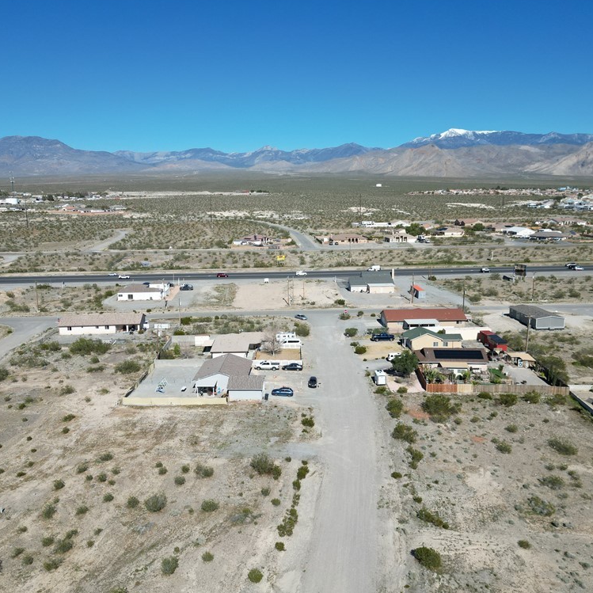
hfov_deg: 55.6
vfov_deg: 55.6
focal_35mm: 29
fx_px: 562
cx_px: 287
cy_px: 294
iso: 100
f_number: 1.7
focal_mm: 6.72
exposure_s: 1/4000
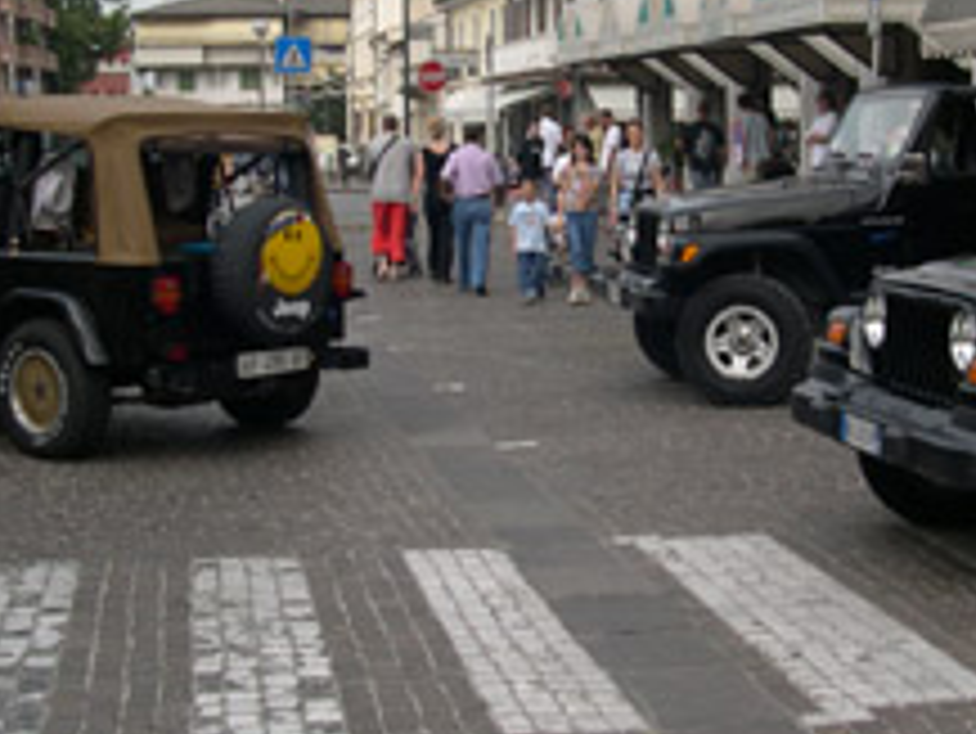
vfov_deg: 21.0
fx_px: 1975
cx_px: 526
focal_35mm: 70
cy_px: 288
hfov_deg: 27.8
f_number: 7.6
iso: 100
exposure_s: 1/142
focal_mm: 8
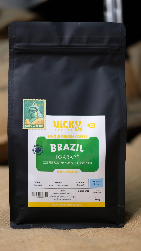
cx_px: 66
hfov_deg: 21.5
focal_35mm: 56
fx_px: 372
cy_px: 126
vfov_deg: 37.2
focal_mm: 35
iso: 200
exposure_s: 1/105
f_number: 1.4
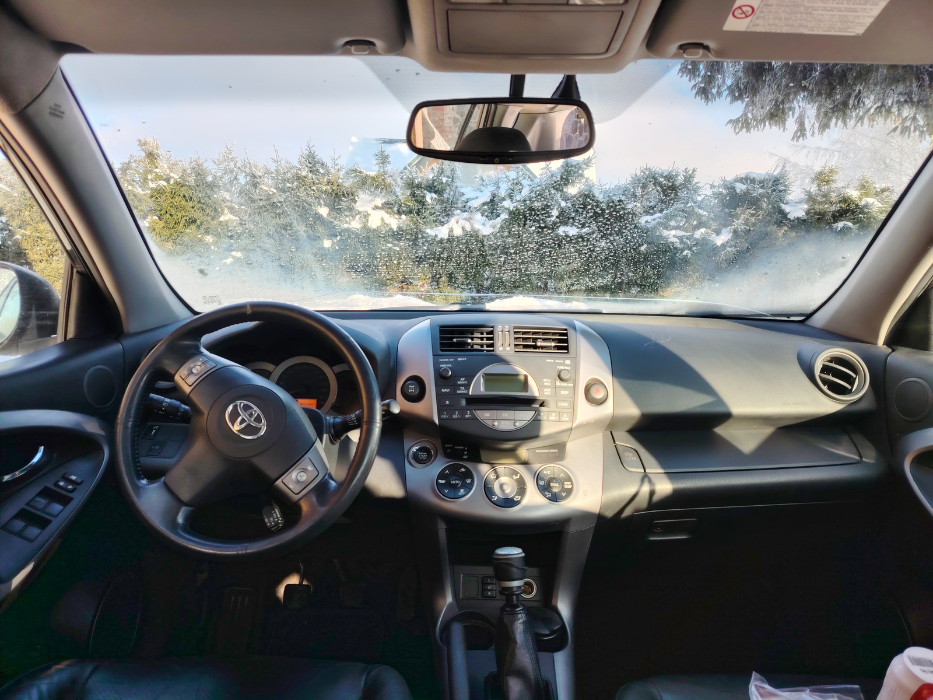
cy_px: 350
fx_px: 647
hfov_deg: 71.6
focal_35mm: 24
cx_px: 466
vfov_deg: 56.8
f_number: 1.75
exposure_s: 1/138
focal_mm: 5.25
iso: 100
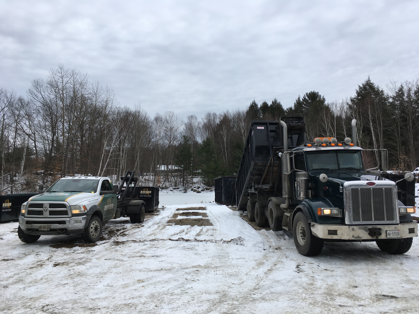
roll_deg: +0.3
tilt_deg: +4.6
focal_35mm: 29
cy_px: 157
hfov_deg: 61.7
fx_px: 351
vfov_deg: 48.2
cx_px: 210
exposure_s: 1/503
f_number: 2.2
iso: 25
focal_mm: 4.15
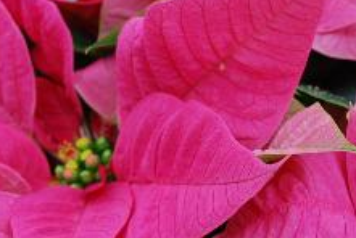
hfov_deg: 23.1
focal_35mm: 87
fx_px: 861
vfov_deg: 15.7
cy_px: 174
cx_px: 266
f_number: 7.1
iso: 200
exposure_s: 1/60
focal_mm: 32
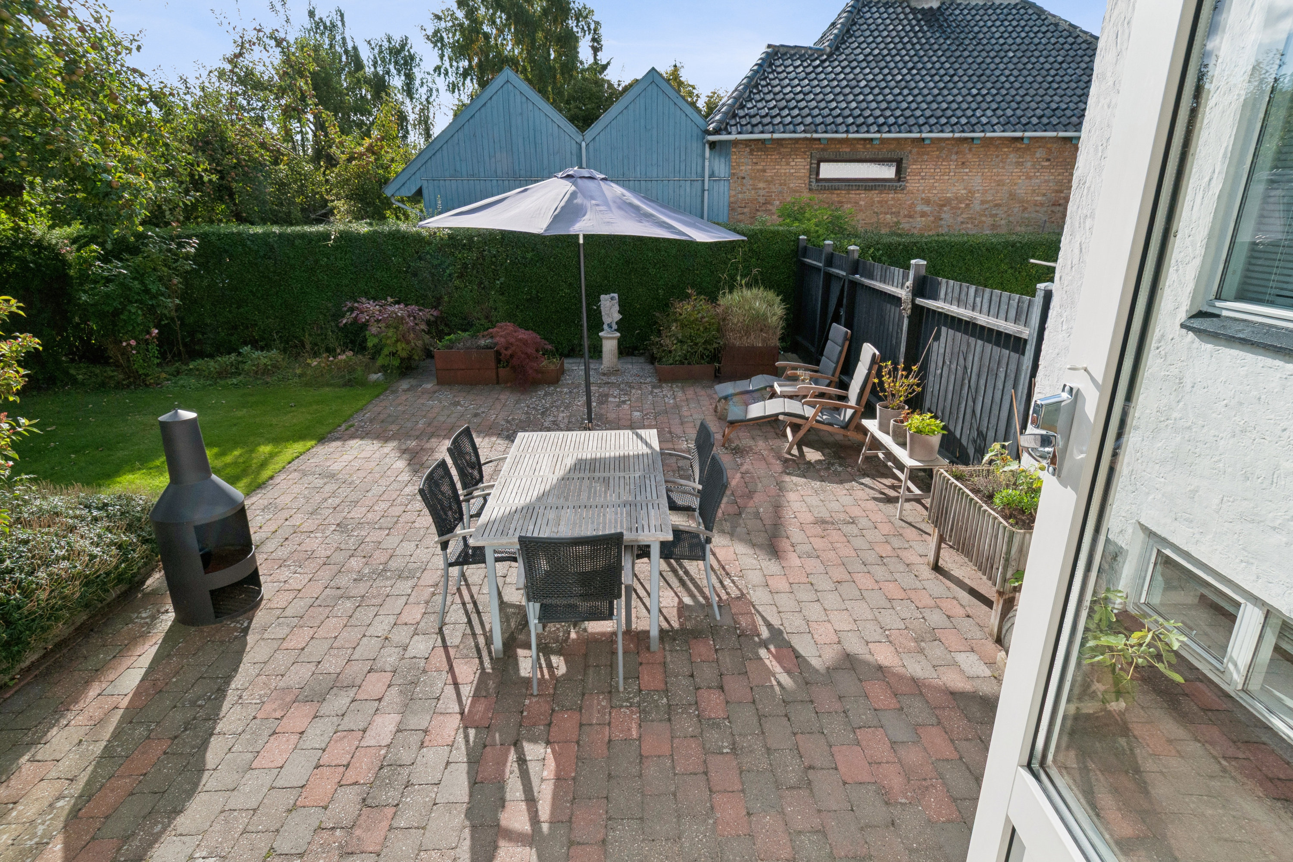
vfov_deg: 67.4
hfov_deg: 90.0
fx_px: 646
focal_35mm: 18
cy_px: 431
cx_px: 646
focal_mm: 12
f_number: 10
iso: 200
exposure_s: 1/500
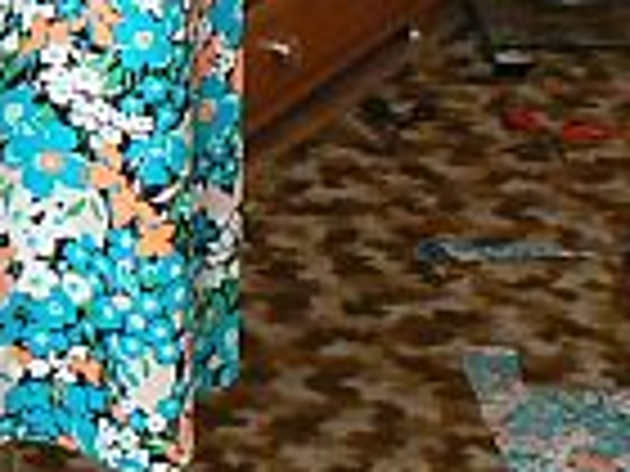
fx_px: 2803
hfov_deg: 12.6
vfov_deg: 9.3
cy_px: -288
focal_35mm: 154
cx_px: -104
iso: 200
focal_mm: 6
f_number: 2.8
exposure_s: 1/30
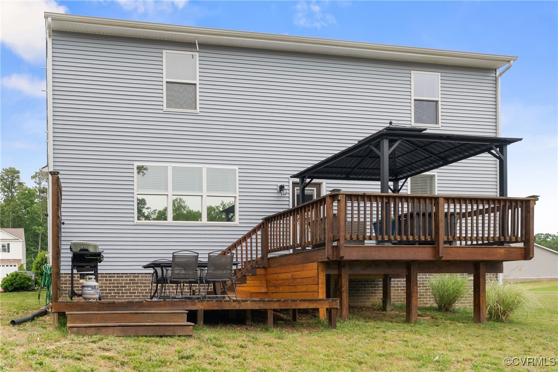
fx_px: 403
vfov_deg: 49.6
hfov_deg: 69.4
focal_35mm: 26
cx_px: 279
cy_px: 186
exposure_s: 1/25
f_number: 8
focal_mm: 26
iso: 100
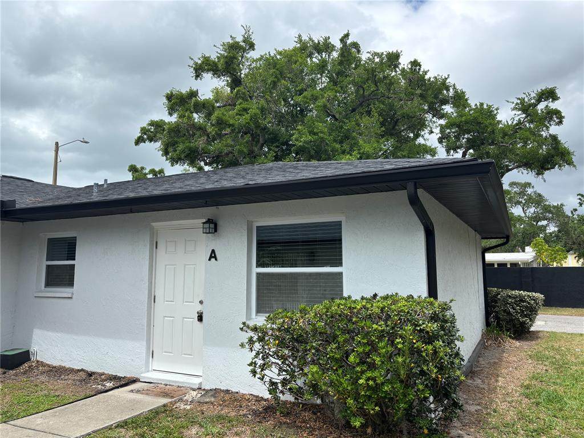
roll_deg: +0.1
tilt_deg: +6.7
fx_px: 439
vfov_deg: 53.1
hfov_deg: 67.3
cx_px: 292
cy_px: 219
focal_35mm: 26
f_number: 1.6
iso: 50
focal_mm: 5.96
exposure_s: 1/3650
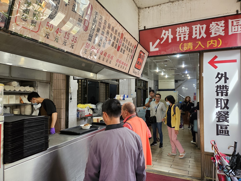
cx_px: 120
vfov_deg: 58.9
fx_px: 160
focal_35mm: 23
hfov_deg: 73.9
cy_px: 90
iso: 160
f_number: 1.8
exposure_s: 1/120
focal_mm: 5.4
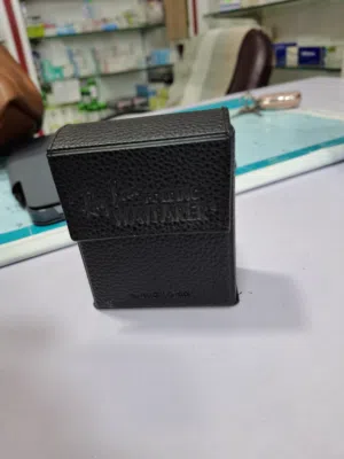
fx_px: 331
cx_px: 172
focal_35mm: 25
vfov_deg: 69.4
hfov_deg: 54.9
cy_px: 230
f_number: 1.8
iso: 100
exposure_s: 1/100
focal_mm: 4.69
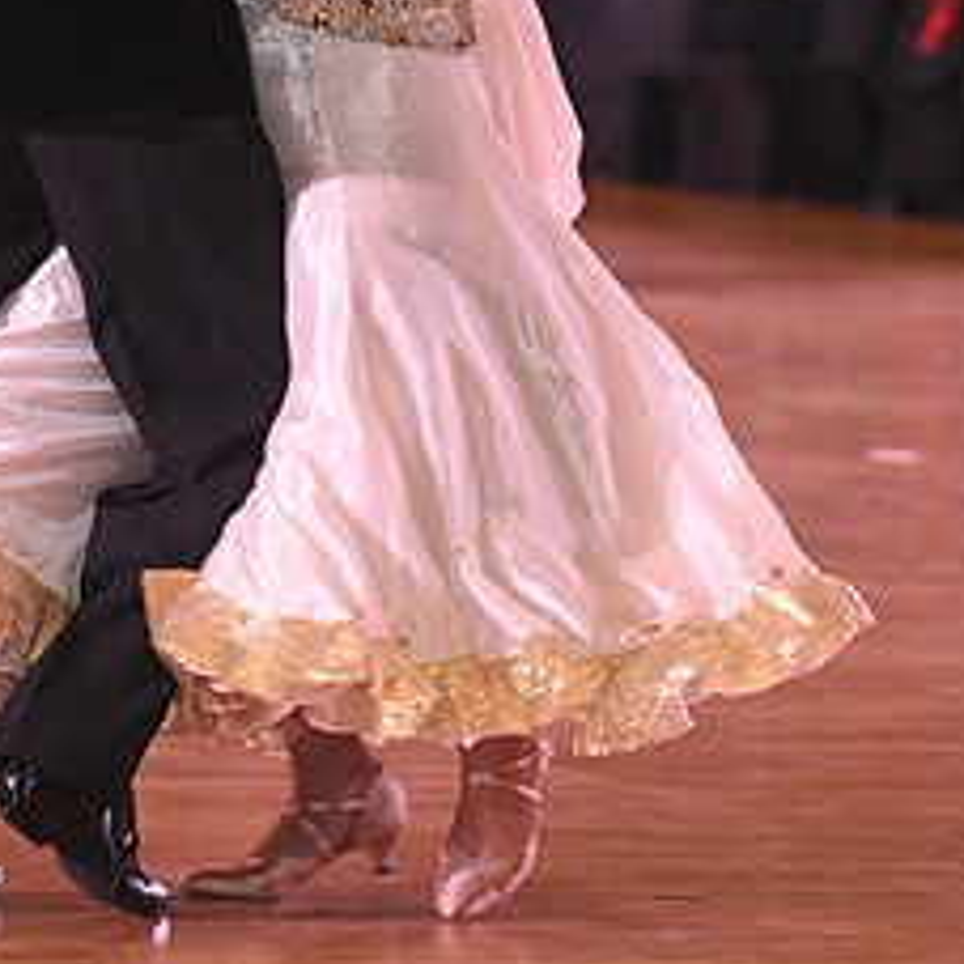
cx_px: 457
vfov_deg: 5.9
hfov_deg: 6.0
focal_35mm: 293
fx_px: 9232
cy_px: -187
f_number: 4.5
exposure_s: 1/200
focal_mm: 135
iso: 2000
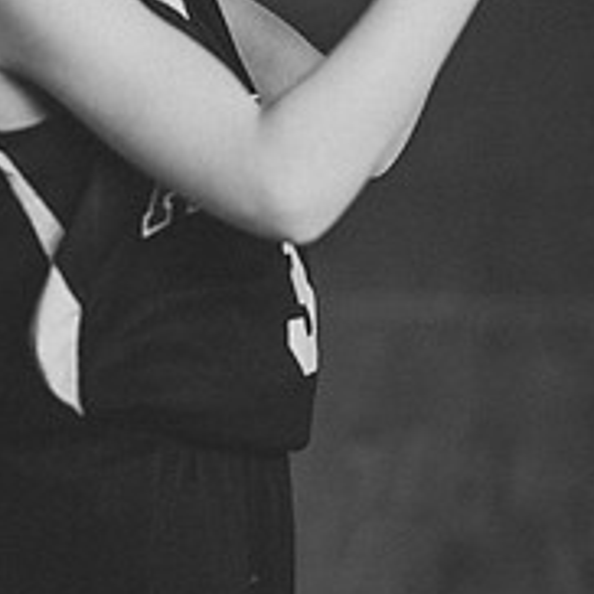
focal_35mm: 179
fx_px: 3475
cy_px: 114
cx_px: 274
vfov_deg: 9.7
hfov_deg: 9.8
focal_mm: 85
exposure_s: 1/160
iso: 100
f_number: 2.5
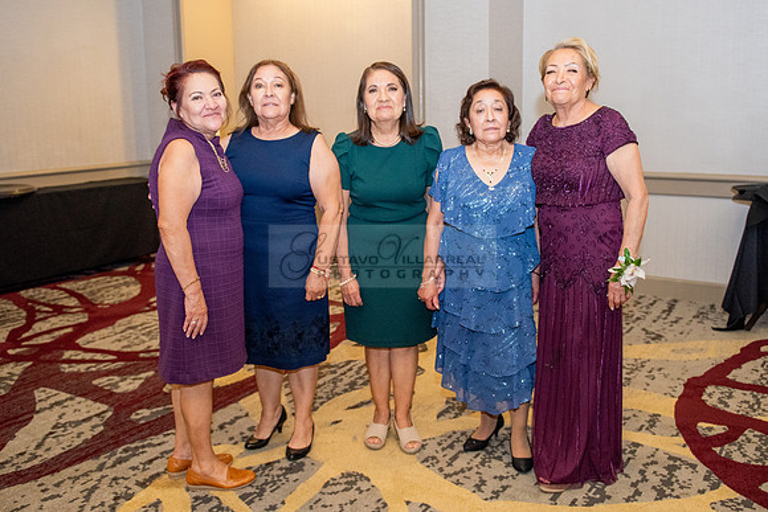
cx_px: 391
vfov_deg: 40.2
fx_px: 699
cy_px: 222
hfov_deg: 57.6
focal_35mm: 33
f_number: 2.8
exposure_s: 1/250
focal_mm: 24
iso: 1600
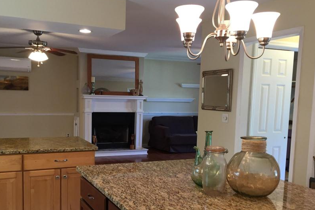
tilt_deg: -6.7
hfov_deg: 49.5
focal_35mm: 39
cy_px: 136
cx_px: 142
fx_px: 341
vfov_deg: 34.0
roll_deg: -1.7
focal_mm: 4.15
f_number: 2.2
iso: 64
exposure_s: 1/30
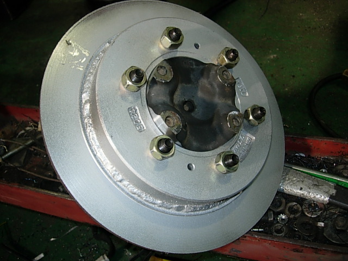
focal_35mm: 38
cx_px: 174
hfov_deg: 49.0
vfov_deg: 37.7
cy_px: 130
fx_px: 382
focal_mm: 7.8
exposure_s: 1/32
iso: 79
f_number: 2.8
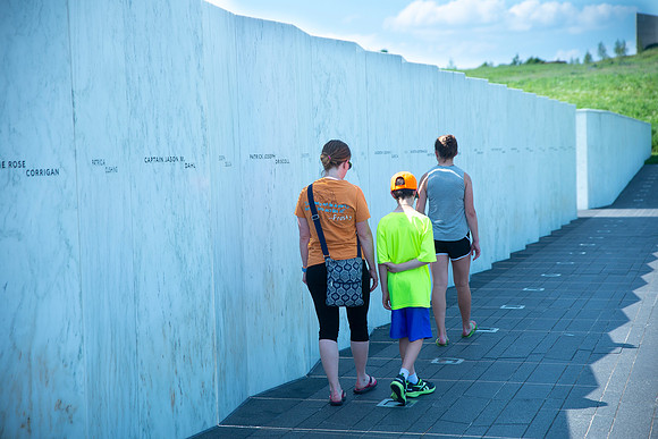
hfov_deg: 30.5
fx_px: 1207
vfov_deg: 20.6
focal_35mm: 66
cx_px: 329
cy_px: 220
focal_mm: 66
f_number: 3.2
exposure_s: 1/1600
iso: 200
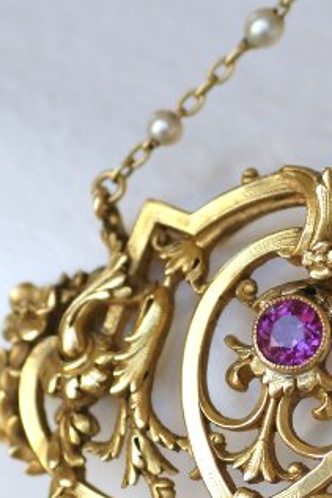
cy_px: 331
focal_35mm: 399
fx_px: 5513
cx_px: 321
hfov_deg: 3.4
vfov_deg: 5.2
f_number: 3.5
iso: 200
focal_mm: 70
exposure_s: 1/125
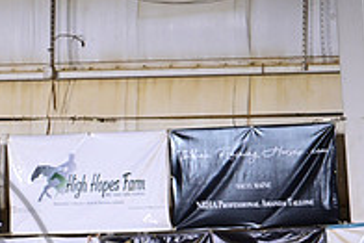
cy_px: 326
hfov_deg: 3.5
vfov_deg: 2.3
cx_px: -150
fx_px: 5990
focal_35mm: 592
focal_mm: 200
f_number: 4
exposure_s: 1/200
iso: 1250
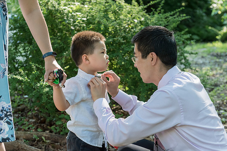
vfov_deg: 19.8
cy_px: 67
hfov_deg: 29.3
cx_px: 101
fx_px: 434
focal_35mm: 69
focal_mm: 62
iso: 1000
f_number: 4.5
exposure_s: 1/400
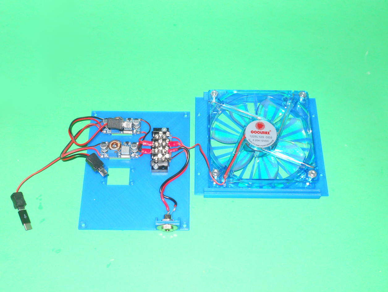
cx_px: 194
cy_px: 146
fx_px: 314
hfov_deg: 63.4
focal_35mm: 28
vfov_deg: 49.8
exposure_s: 1/25
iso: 80
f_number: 2.7
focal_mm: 5
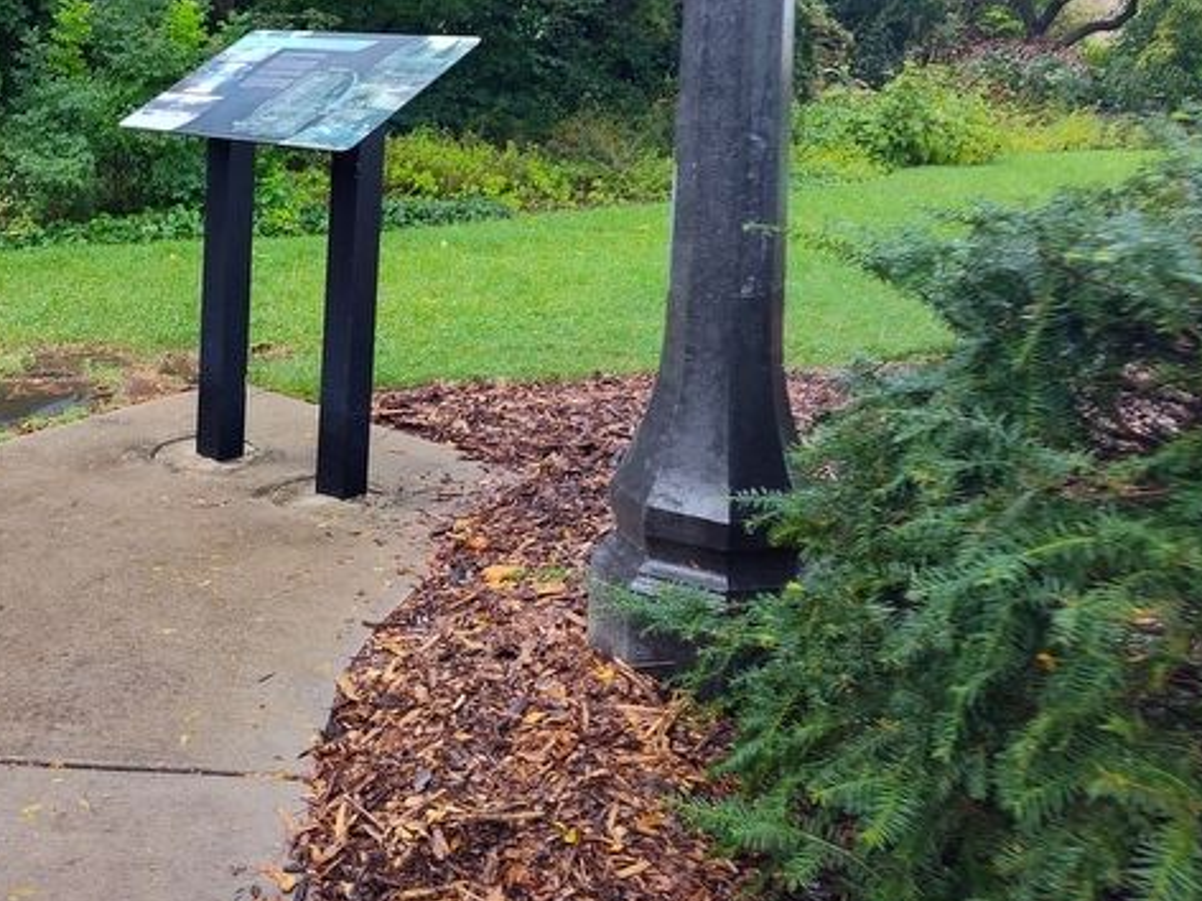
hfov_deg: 46.5
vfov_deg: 36.0
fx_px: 1354
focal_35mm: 39
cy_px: 232
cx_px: 334
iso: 100
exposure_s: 1/221
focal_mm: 5.56
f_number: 1.8
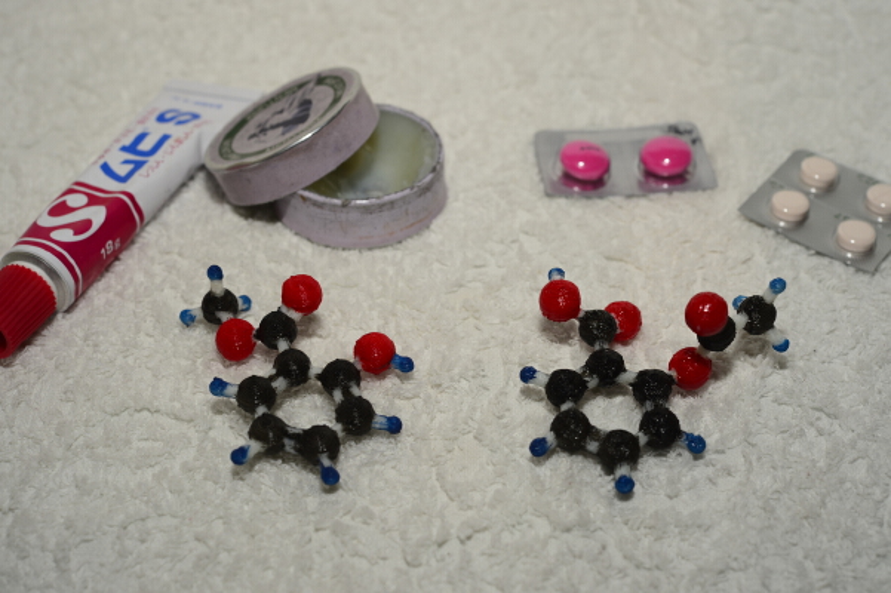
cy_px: 296
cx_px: 446
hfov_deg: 33.4
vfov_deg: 22.6
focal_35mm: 60
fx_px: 1484
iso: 400
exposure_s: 1/125
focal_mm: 60
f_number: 9
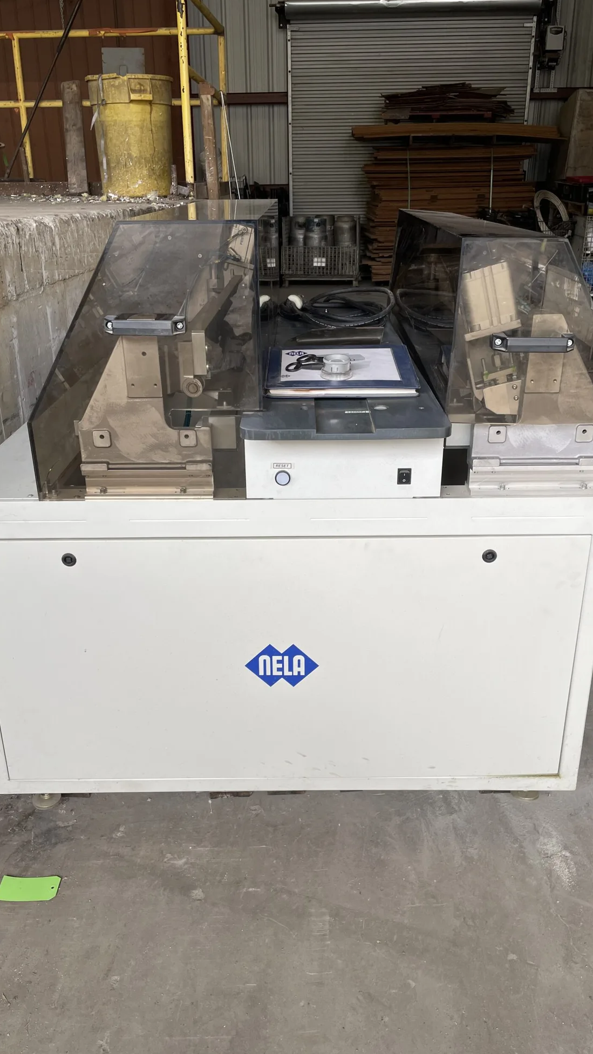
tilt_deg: -23.4
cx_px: 290
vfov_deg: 66.1
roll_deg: +0.3
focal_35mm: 29
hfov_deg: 40.2
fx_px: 811
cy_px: 530
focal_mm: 4.2
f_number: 1.6
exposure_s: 1/161
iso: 32
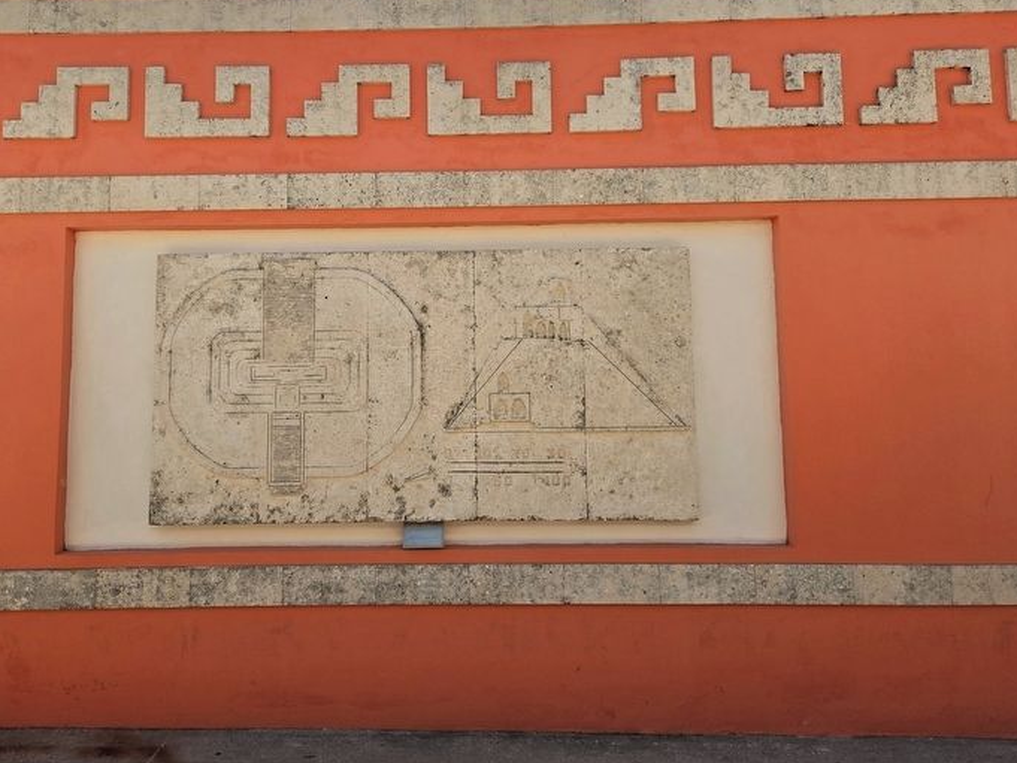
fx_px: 793
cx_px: 428
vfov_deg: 51.2
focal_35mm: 27
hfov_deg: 64.9
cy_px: 330
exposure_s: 1/2490
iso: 25
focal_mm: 5.4
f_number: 1.8
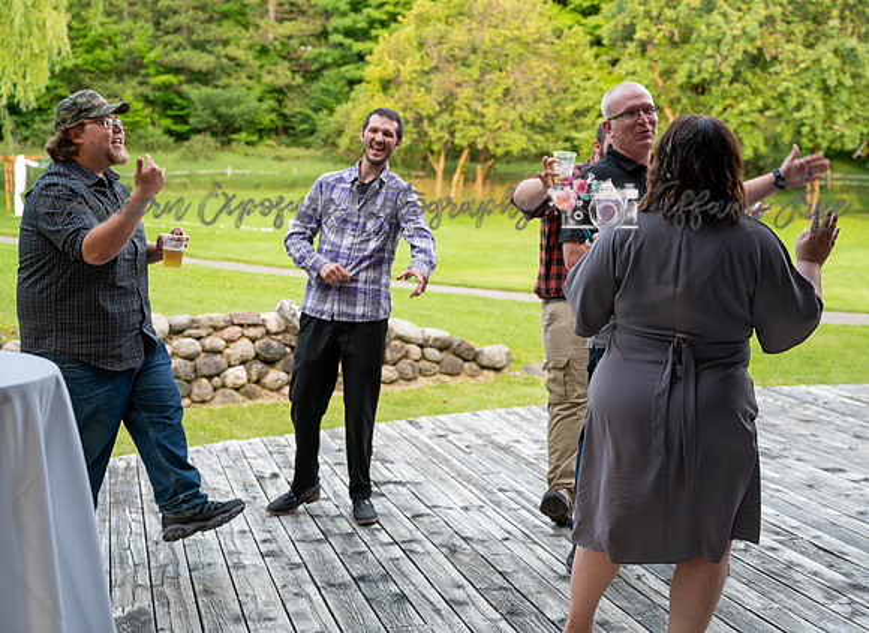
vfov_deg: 28.0
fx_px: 1266
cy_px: 316
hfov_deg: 37.8
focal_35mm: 51
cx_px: 475
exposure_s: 1/250
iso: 400
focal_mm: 48
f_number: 4
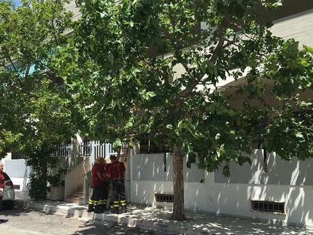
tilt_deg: +4.3
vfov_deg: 37.6
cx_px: 157
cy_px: 134
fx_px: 344
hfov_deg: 49.0
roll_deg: +1.3
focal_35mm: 38
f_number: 2.2
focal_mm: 4.15
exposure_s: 1/1012
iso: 25
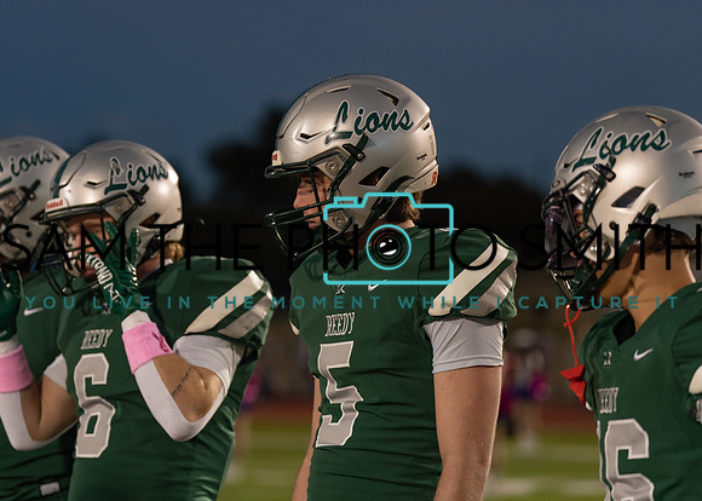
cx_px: 326
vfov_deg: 10.8
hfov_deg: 15.1
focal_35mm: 133
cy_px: 242
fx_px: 2654
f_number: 2.8
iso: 500
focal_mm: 117
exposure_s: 1/320
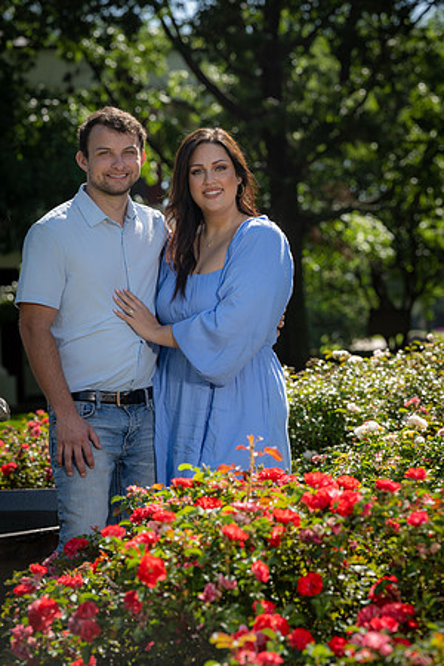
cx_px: 222
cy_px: 333
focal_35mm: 125
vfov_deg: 16.4
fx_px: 2312
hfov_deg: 11.0
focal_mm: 125
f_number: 6.3
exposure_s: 1/160
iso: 100
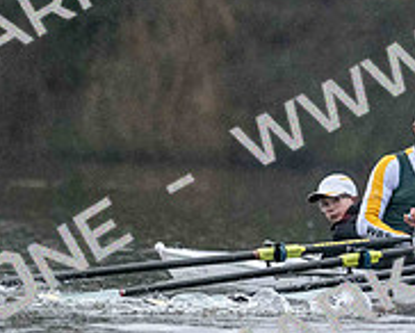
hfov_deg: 1.6
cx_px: 513
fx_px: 14693
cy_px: 172
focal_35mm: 1195
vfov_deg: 1.3
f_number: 4.5
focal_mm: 400
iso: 9000
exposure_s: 1/1600
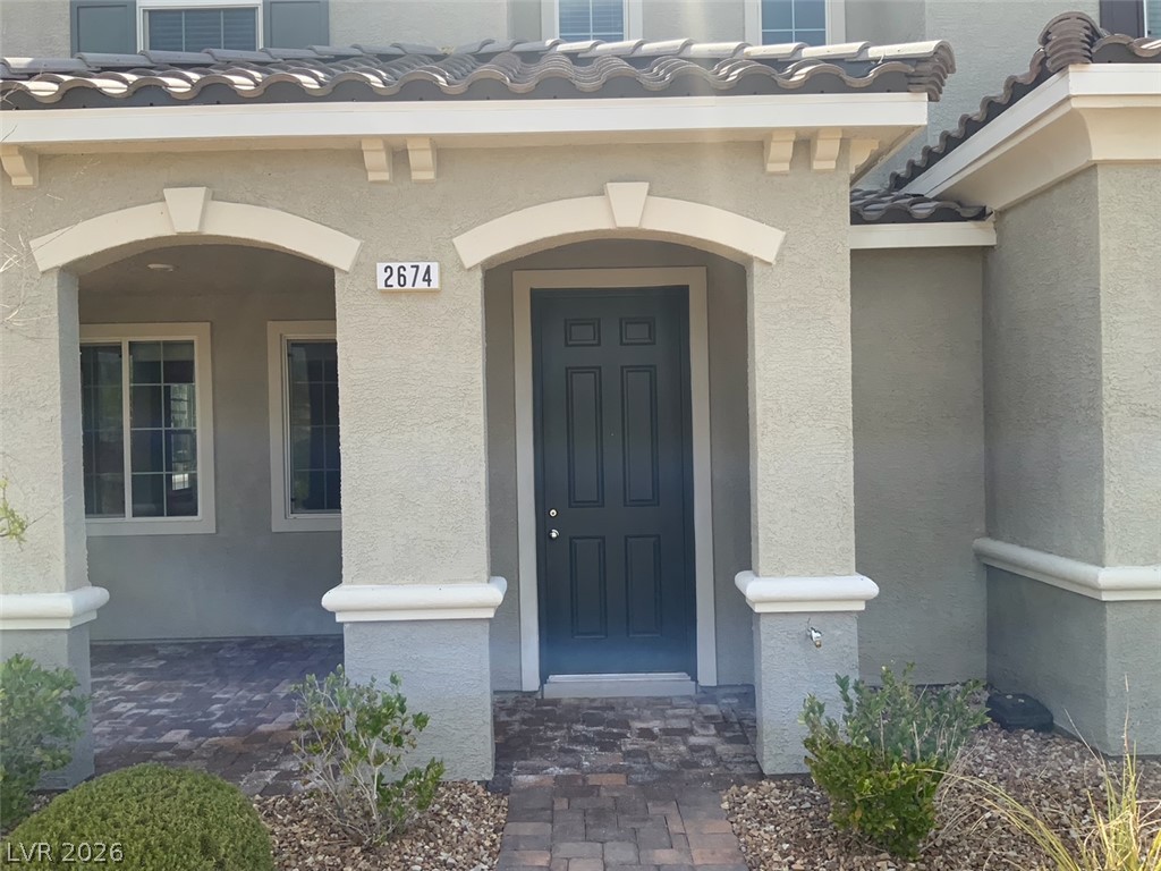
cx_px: 580
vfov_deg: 48.2
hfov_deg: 61.7
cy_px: 436
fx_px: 973
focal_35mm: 29
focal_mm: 3
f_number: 1.8
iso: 16
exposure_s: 1/804
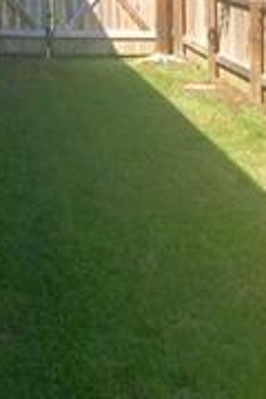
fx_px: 1186
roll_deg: +0.0
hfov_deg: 12.8
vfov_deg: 19.0
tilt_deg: -13.7
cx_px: 182
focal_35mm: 107
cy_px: 293
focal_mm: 4.15
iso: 25
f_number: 2.2
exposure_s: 1/657
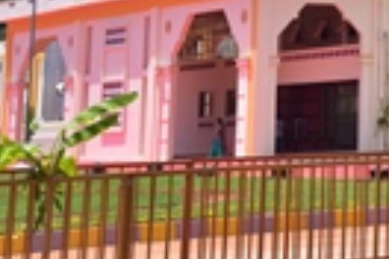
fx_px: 1686
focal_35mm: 156
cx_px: 631
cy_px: -178
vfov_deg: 8.5
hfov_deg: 12.4
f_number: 16
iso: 200
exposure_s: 1/125
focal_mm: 46
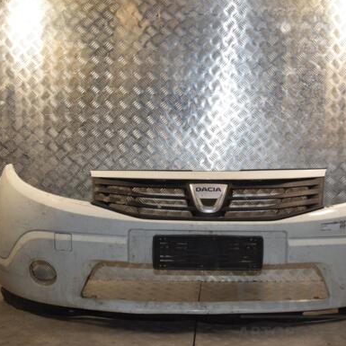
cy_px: 176
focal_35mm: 50
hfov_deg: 34.0
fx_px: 562
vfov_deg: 34.2
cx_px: 221
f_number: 10
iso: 800
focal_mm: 25
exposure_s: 1/200
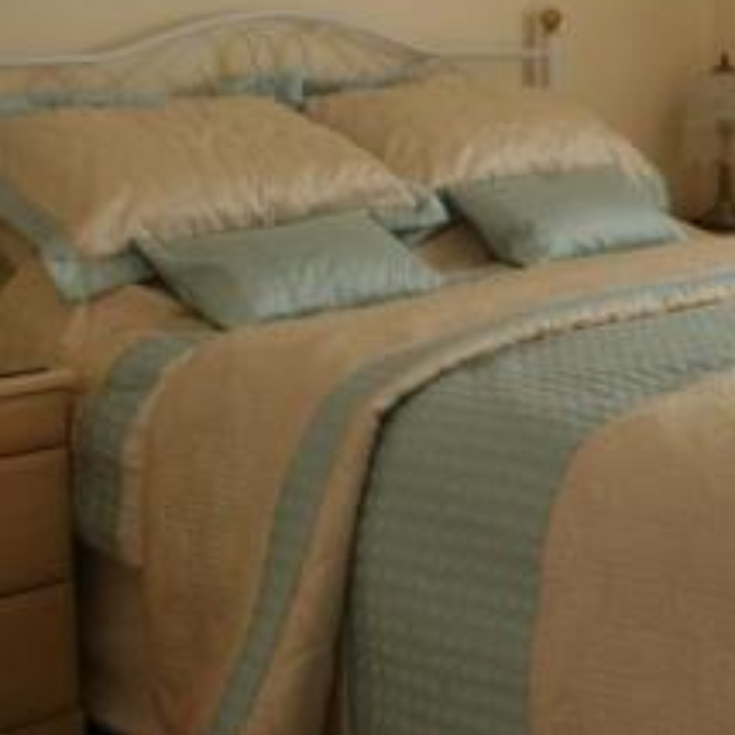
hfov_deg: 20.0
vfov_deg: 21.4
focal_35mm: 78
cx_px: 1011
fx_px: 1874
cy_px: -9
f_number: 4.5
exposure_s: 1/40
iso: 100
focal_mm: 20
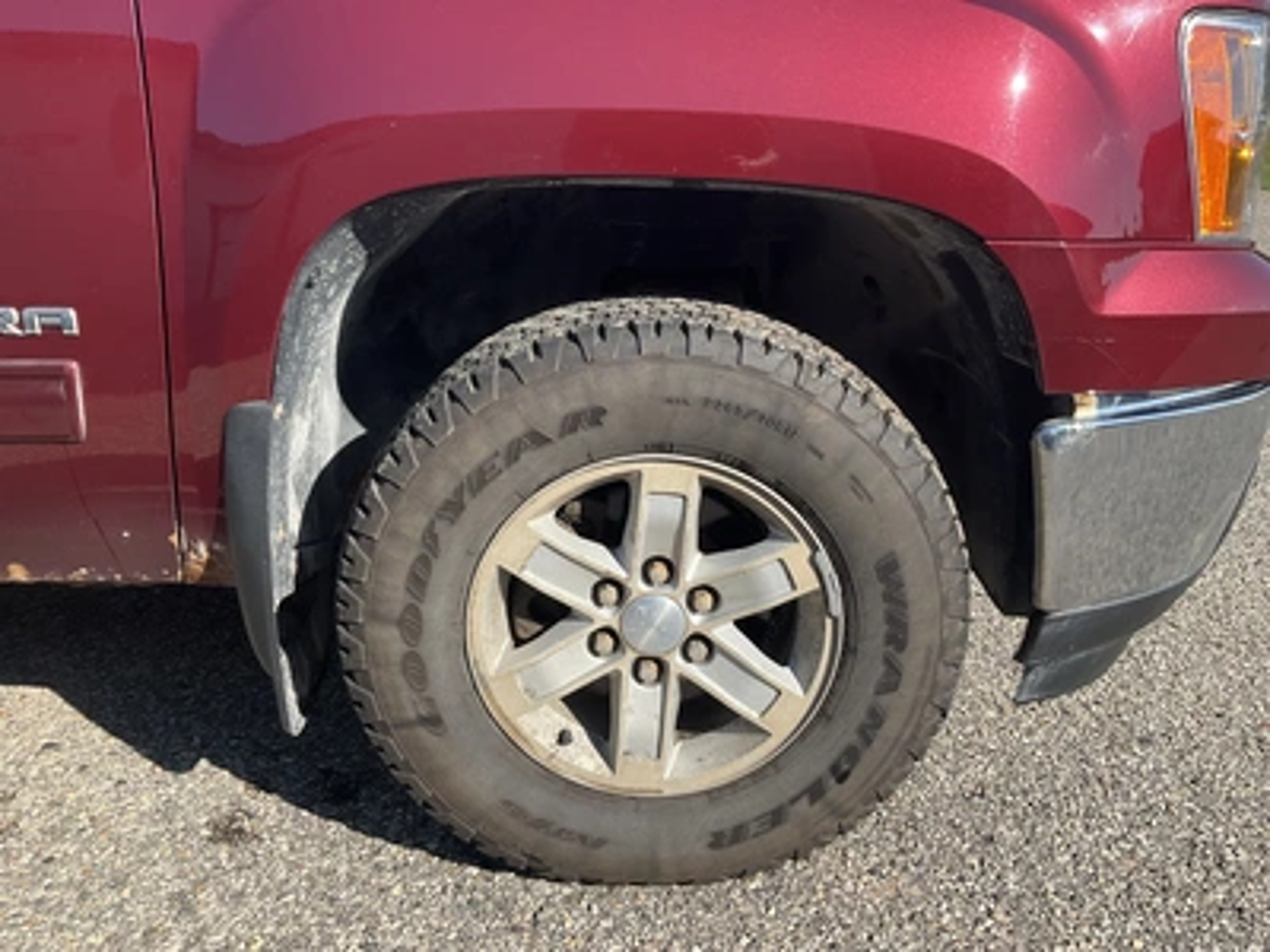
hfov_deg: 61.7
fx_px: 1064
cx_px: 635
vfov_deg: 48.2
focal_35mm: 29
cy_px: 476
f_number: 1.8
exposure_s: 1/978
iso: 25
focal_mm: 3
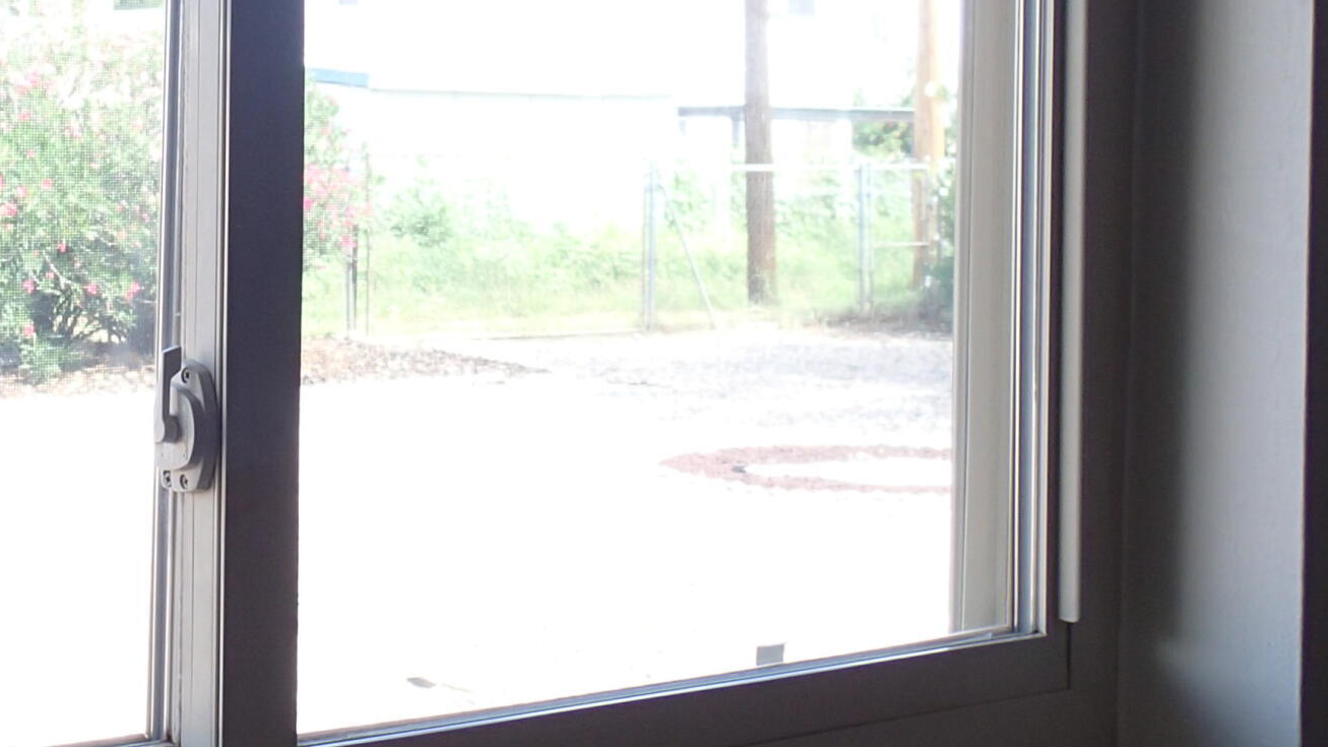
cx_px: 68
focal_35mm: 70
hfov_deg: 28.7
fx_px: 2465
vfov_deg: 17.1
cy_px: 158
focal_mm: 5.14
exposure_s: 1/60
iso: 100
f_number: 2.2
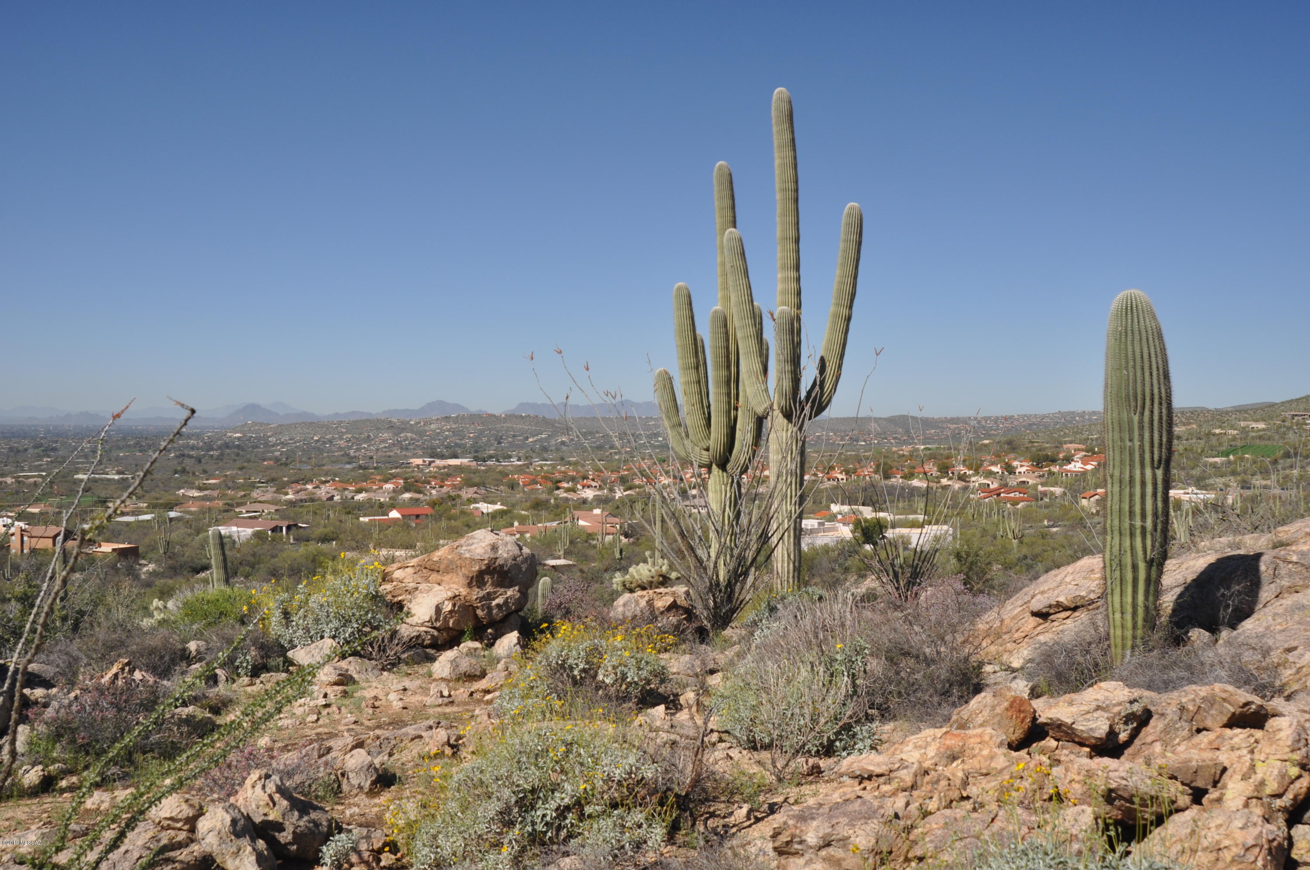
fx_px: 1308
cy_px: 435
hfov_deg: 53.2
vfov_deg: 36.8
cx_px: 655
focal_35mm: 36
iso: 200
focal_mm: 24
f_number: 8
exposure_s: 1/250
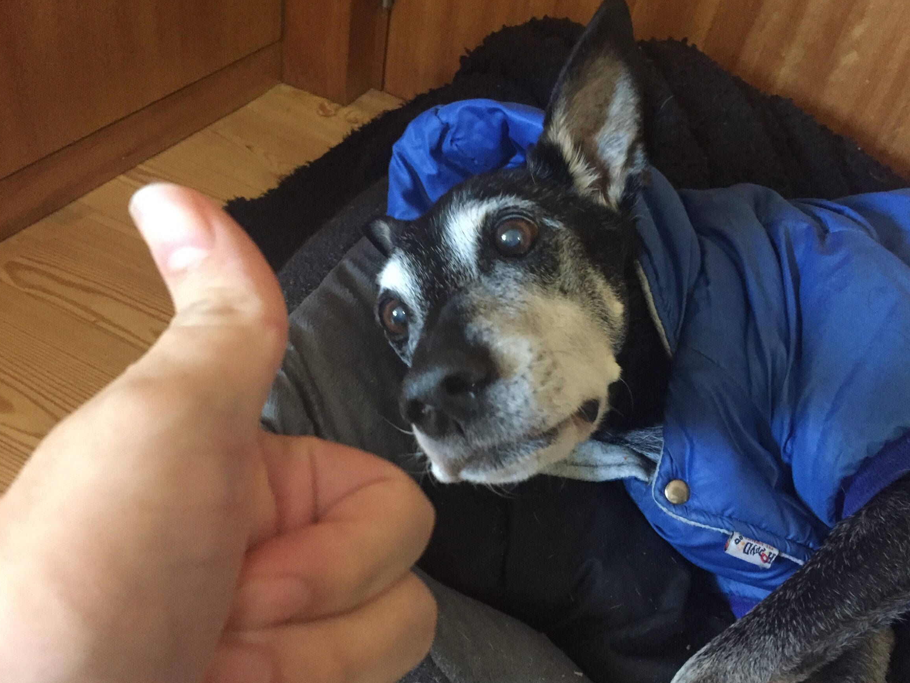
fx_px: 841
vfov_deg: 44.2
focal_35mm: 32
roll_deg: -13.8
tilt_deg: -40.7
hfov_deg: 56.7
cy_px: 348
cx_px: 497
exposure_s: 1/17
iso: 400
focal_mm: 4.15
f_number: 2.2
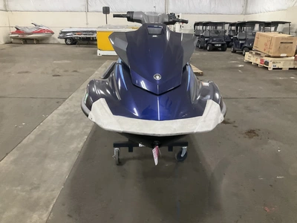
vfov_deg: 48.2
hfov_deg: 61.7
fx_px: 249
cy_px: 112
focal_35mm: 29
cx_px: 148
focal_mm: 3
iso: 250
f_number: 1.8
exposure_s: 1/60
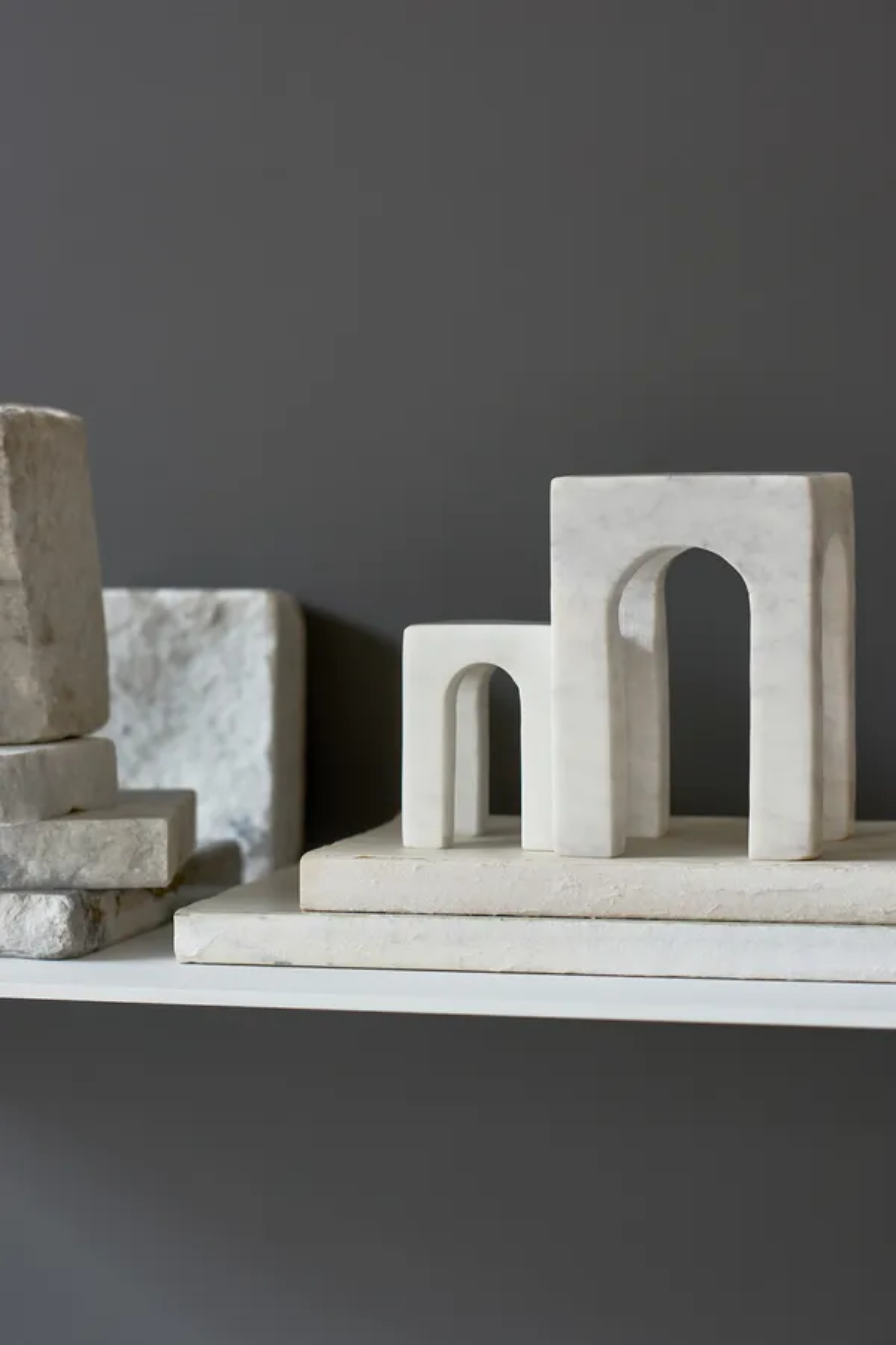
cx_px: 448
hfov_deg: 16.1
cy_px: 672
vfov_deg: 23.9
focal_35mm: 85
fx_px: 3173
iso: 100
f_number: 4.5
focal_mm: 85
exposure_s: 1.3
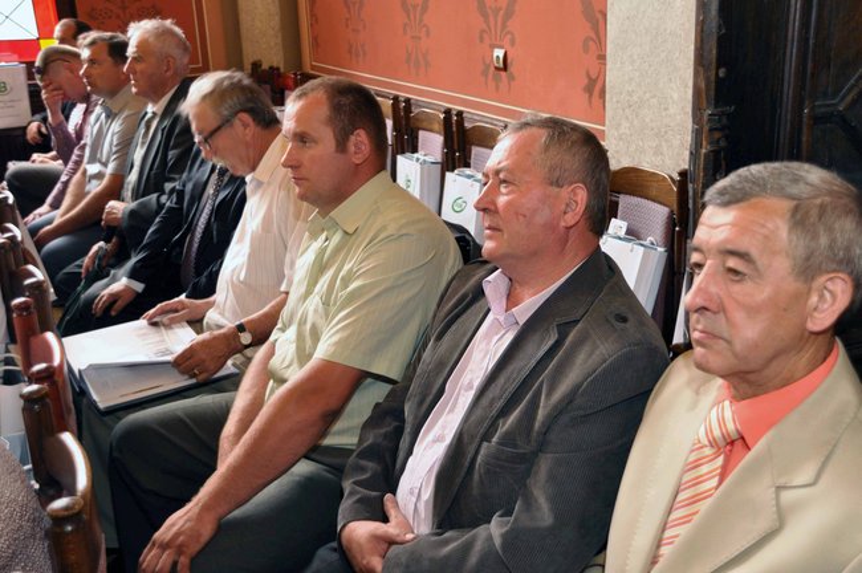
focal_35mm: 44
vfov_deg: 30.8
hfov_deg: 45.0
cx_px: 431
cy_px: 286
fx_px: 1041
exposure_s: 1/30
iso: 640
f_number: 4
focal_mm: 29
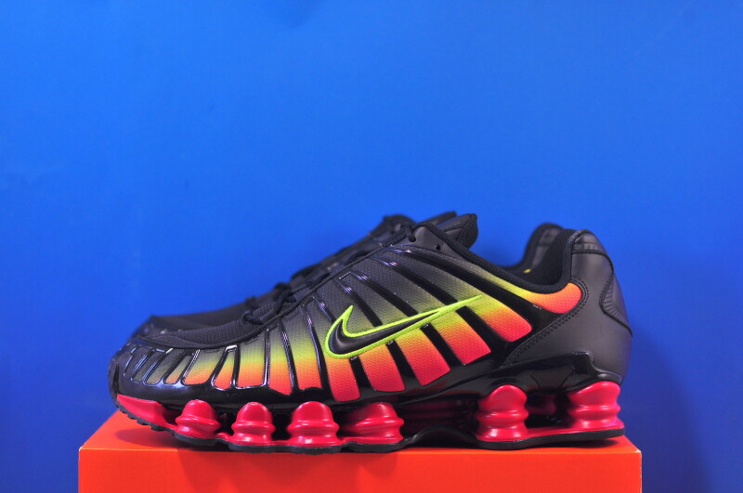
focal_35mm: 75
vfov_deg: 18.1
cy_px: 246
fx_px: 1546
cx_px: 372
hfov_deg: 27.0
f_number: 2.5
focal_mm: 50
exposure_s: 1/320
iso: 250
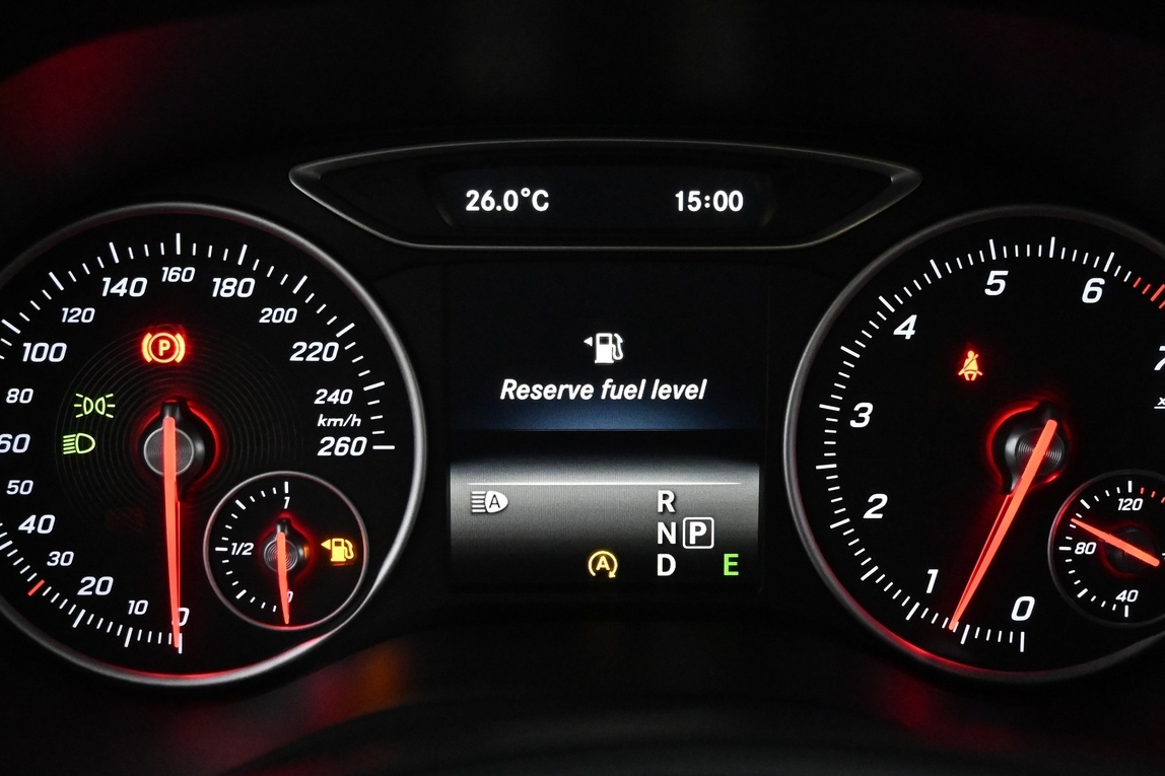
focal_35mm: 49
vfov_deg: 27.7
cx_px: 586
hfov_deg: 40.6
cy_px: 414
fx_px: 1576
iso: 6400
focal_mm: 23
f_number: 4.5
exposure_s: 1/80
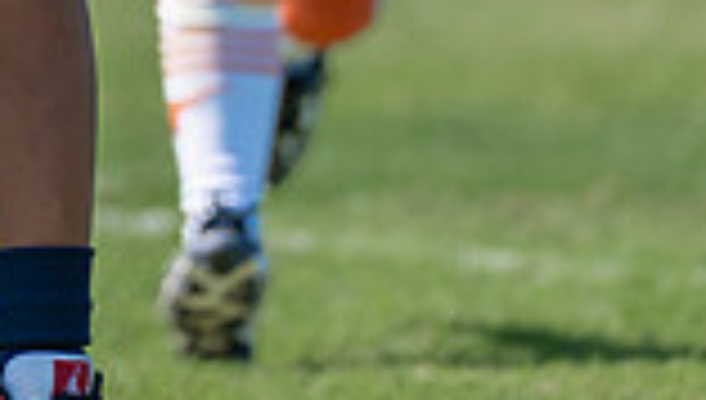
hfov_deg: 2.0
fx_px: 20218
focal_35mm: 1078
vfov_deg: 1.1
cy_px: -455
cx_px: -206
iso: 100
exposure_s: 1/2000
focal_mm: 200
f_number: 2.8
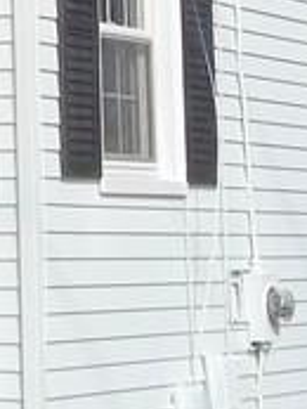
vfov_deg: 10.2
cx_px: -418
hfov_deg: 7.4
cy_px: -177
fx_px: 2232
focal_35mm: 189
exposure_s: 1/250
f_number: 8.8
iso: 64
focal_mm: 5.7
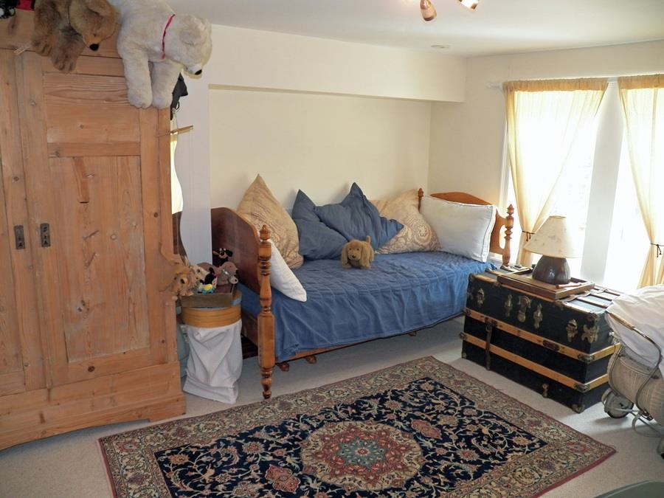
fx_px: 537
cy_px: 249
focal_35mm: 28
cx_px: 332
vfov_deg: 49.7
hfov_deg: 63.4
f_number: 2.8
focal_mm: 4.9
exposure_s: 1/50
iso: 125
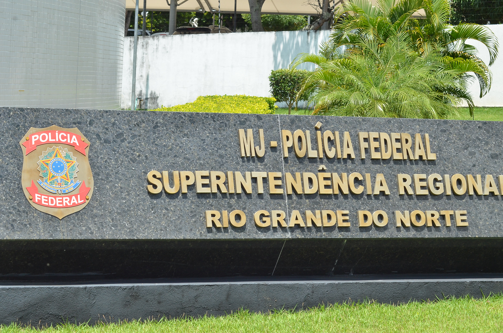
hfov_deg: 19.5
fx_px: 1464
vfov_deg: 13.0
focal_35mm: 105
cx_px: 252
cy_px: 166
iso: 500
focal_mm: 70
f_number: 13
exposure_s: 1/320
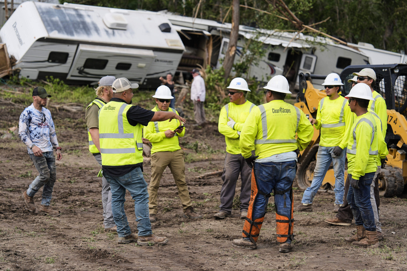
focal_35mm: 77
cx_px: 223
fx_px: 870
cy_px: 123
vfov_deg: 17.7
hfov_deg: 26.3
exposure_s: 1/3200
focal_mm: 70
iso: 250
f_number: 2.8
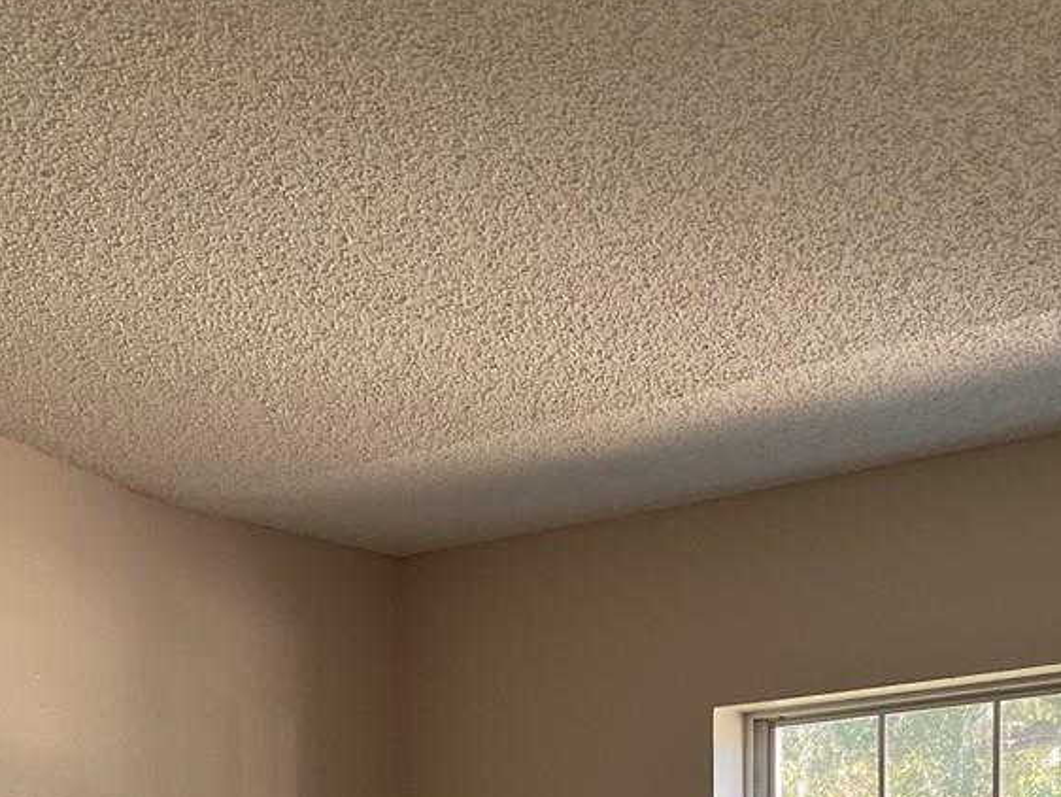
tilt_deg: -2.1
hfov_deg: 26.2
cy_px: 1080
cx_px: 719
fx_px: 2269
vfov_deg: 18.3
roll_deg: +0.2
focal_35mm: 74
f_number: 1.5
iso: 125
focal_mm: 5.7
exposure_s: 1/120
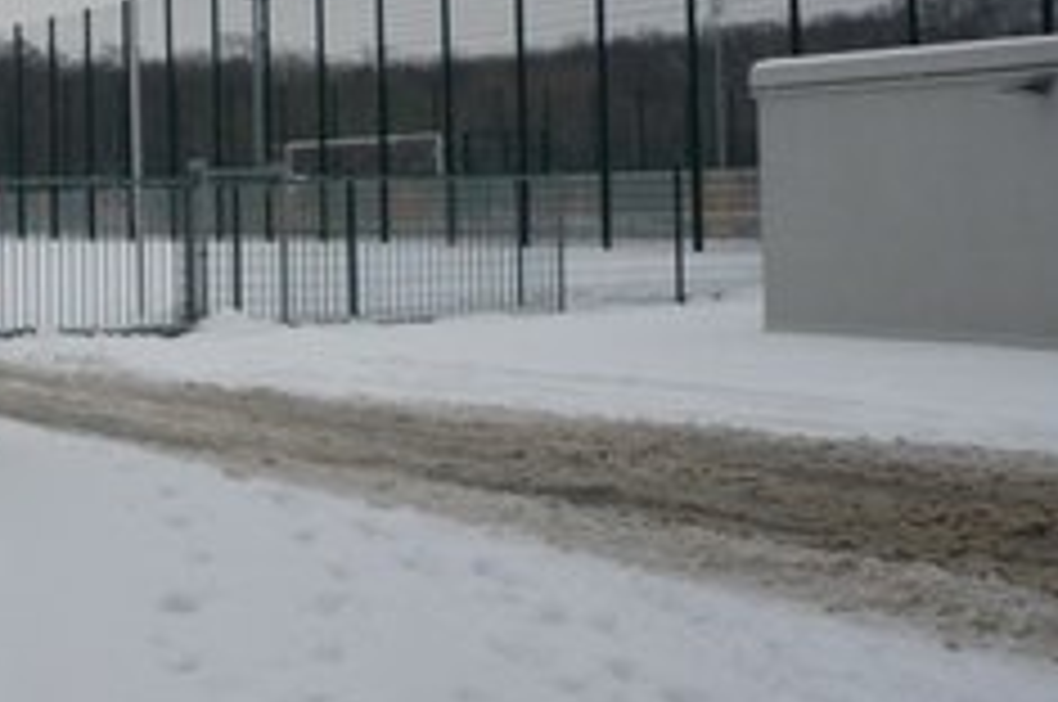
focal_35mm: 78
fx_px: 2289
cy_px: 108
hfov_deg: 24.2
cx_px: -133
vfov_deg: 17.3
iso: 80
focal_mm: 5.5
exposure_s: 1/800
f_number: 2.8
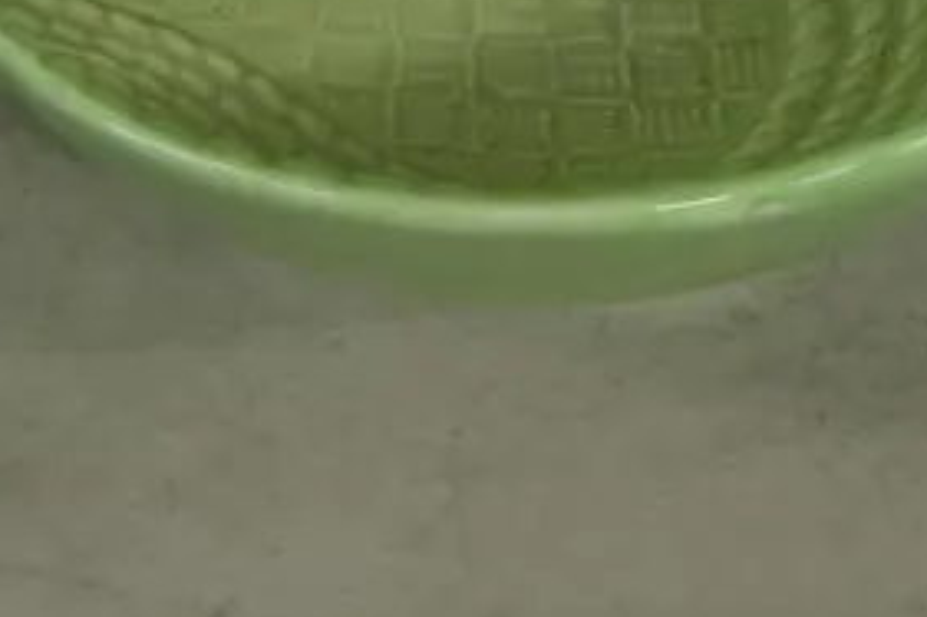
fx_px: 2342
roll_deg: -2.4
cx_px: 313
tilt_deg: -23.3
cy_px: -815
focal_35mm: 91
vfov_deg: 12.3
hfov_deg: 22.3
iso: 160
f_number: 1.78
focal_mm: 6.86
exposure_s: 1/100
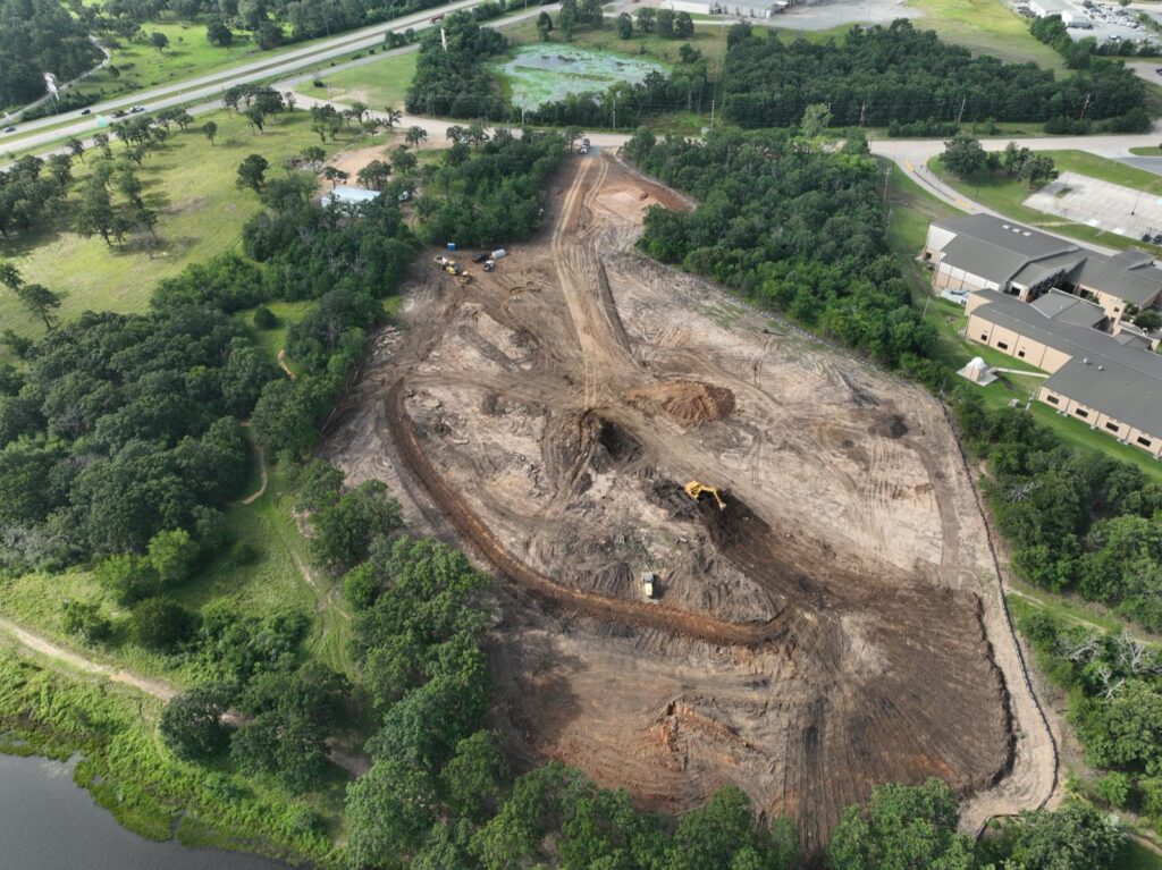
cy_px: 435
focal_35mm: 24
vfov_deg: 56.8
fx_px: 805
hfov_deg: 71.6
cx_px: 581
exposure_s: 1/1000
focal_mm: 12.29
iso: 100
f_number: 2.8
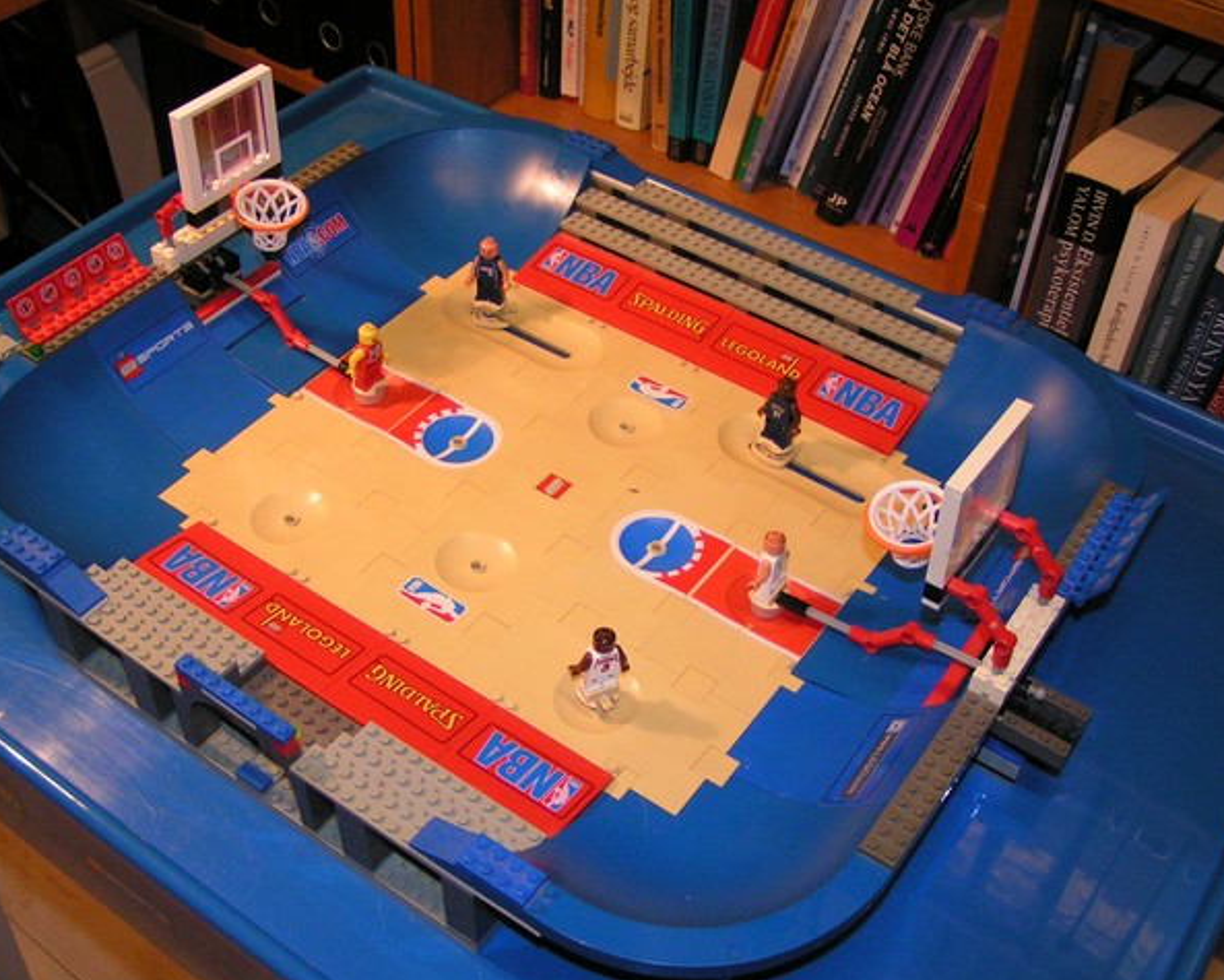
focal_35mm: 40
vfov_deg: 37.4
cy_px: 493
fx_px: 1450
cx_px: 586
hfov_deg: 45.8
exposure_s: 1/40
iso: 200
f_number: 2.8
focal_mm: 5.8
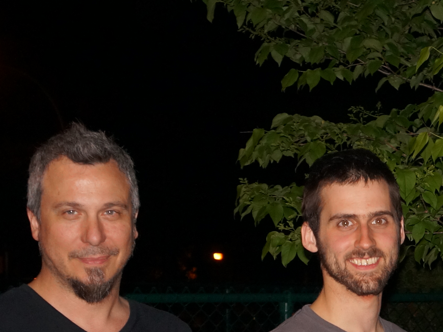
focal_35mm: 96
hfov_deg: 19.1
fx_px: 1233
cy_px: 352
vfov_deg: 15.0
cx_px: 550
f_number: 4
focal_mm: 23
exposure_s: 1/60
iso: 800
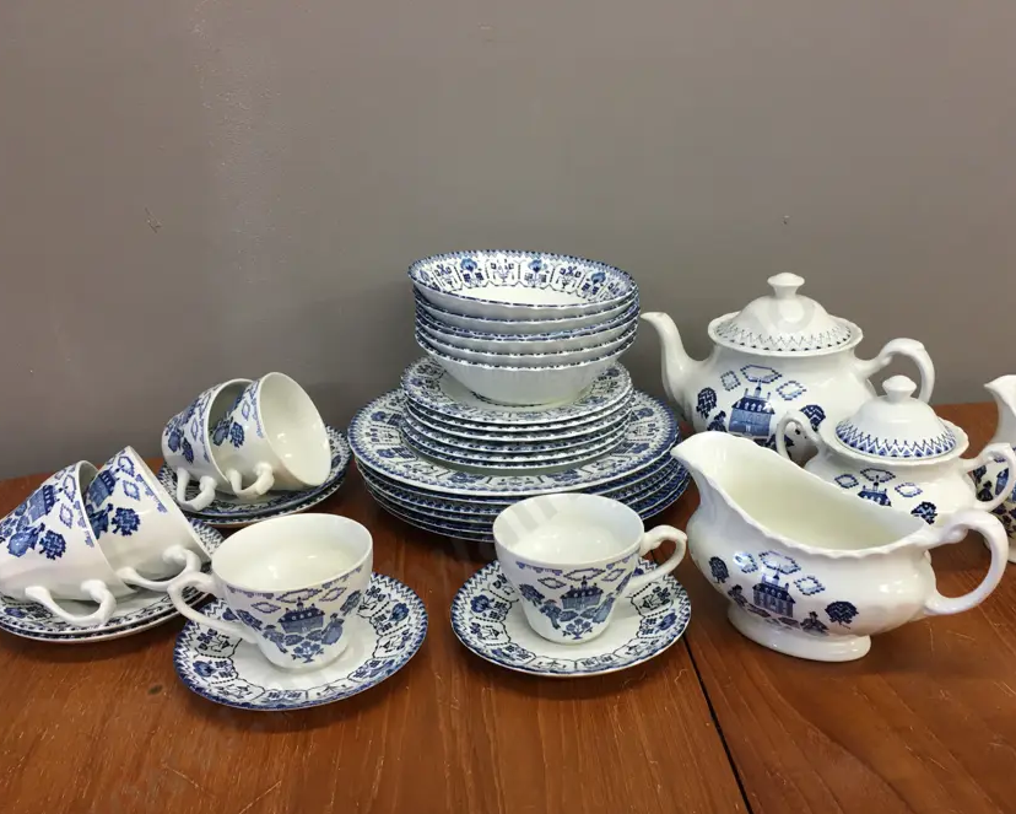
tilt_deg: -22.5
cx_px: 575
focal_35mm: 35
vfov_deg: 42.1
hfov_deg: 51.4
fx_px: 1053
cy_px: 470
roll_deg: +1.3
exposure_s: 1/17
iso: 32
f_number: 2.2
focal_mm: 4.15
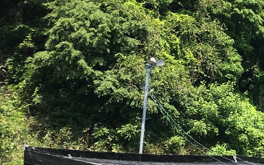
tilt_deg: +3.8
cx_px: 444
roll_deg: -2.1
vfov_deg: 12.1
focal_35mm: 108
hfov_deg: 16.7
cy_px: 84
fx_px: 777
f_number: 2.2
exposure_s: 1/950
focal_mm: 4.15
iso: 25
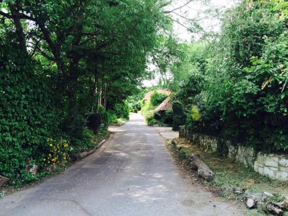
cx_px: 144
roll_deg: -0.5
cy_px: 108
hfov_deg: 61.7
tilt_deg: -2.0
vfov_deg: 48.2
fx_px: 241
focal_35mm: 29
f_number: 2.2
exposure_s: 1/313
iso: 32
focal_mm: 4.15
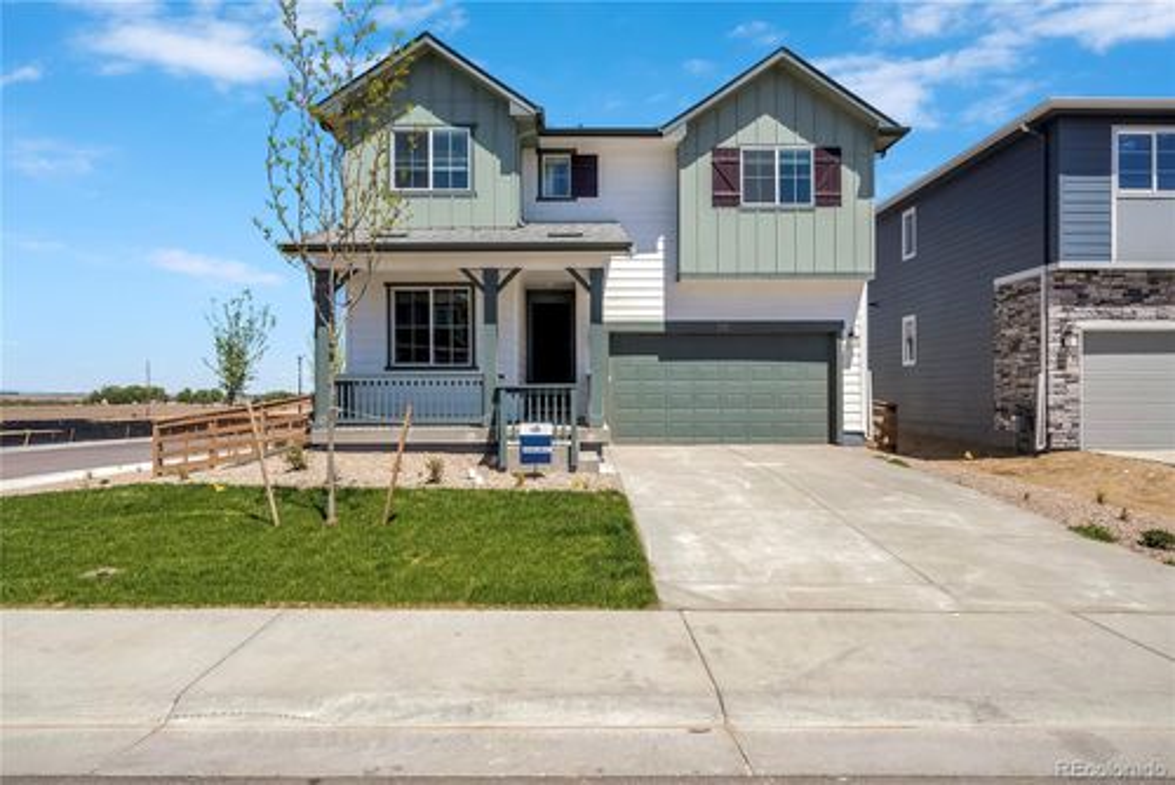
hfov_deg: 78.5
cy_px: 392
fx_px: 718
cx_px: 588
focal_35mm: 22
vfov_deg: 57.3
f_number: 8
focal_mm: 22
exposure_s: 1/320
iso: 200
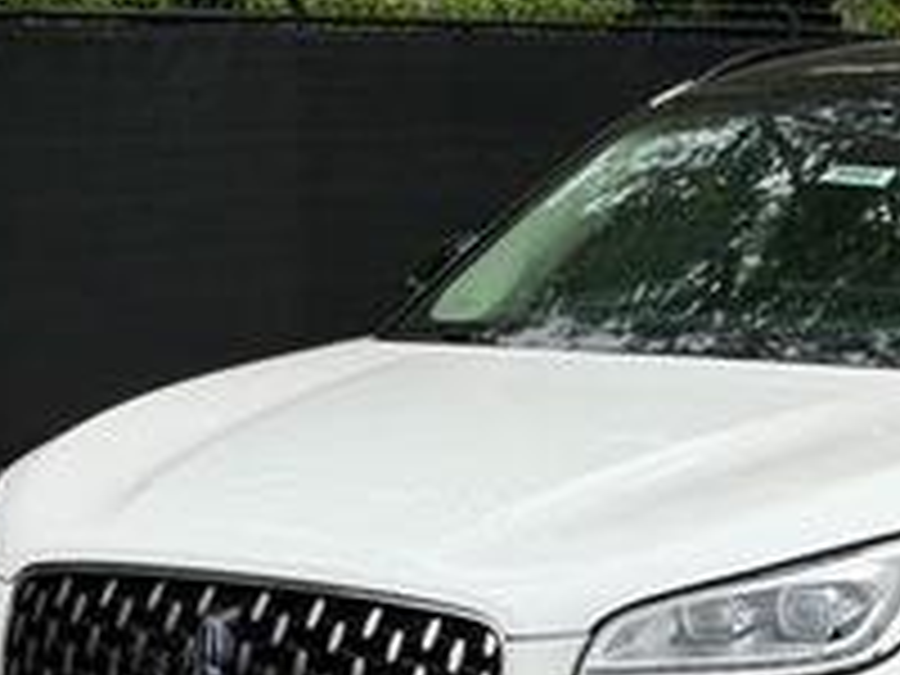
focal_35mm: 121
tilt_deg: -8.5
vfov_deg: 12.2
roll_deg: -1.7
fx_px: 3146
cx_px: 783
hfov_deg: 16.1
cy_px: 608
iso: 64
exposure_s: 1/2146
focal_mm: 6.76
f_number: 1.78
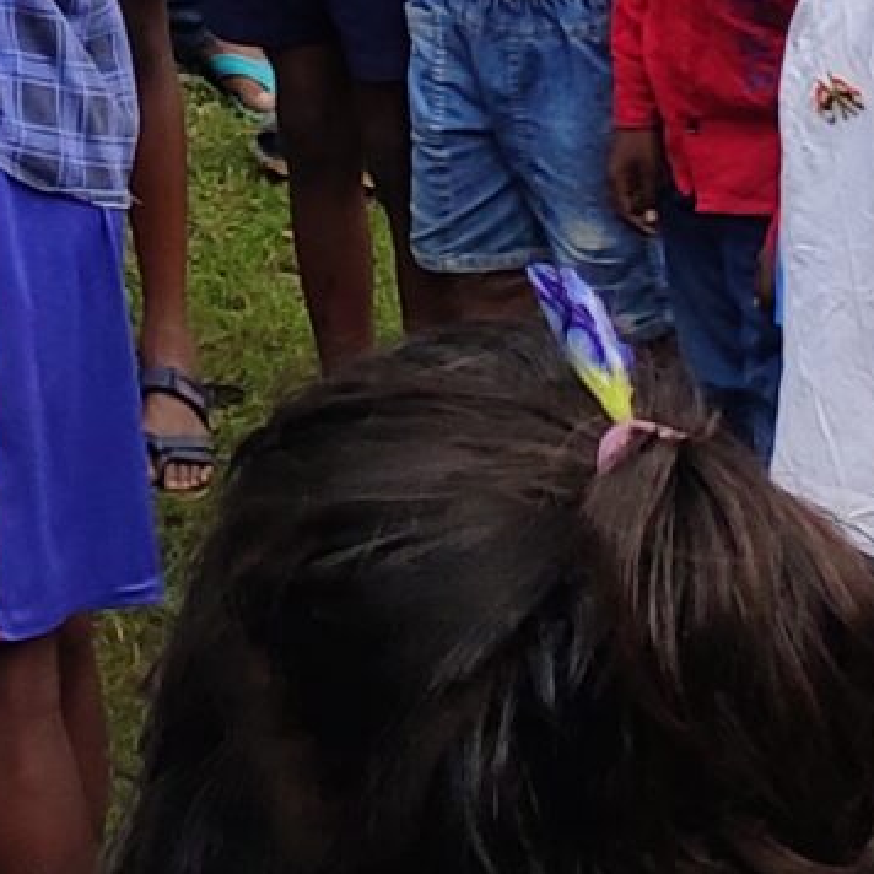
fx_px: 4542
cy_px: -1321
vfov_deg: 9.6
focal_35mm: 159
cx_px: -700
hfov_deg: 10.4
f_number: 1.79
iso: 112
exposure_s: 1/374
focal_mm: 4.74
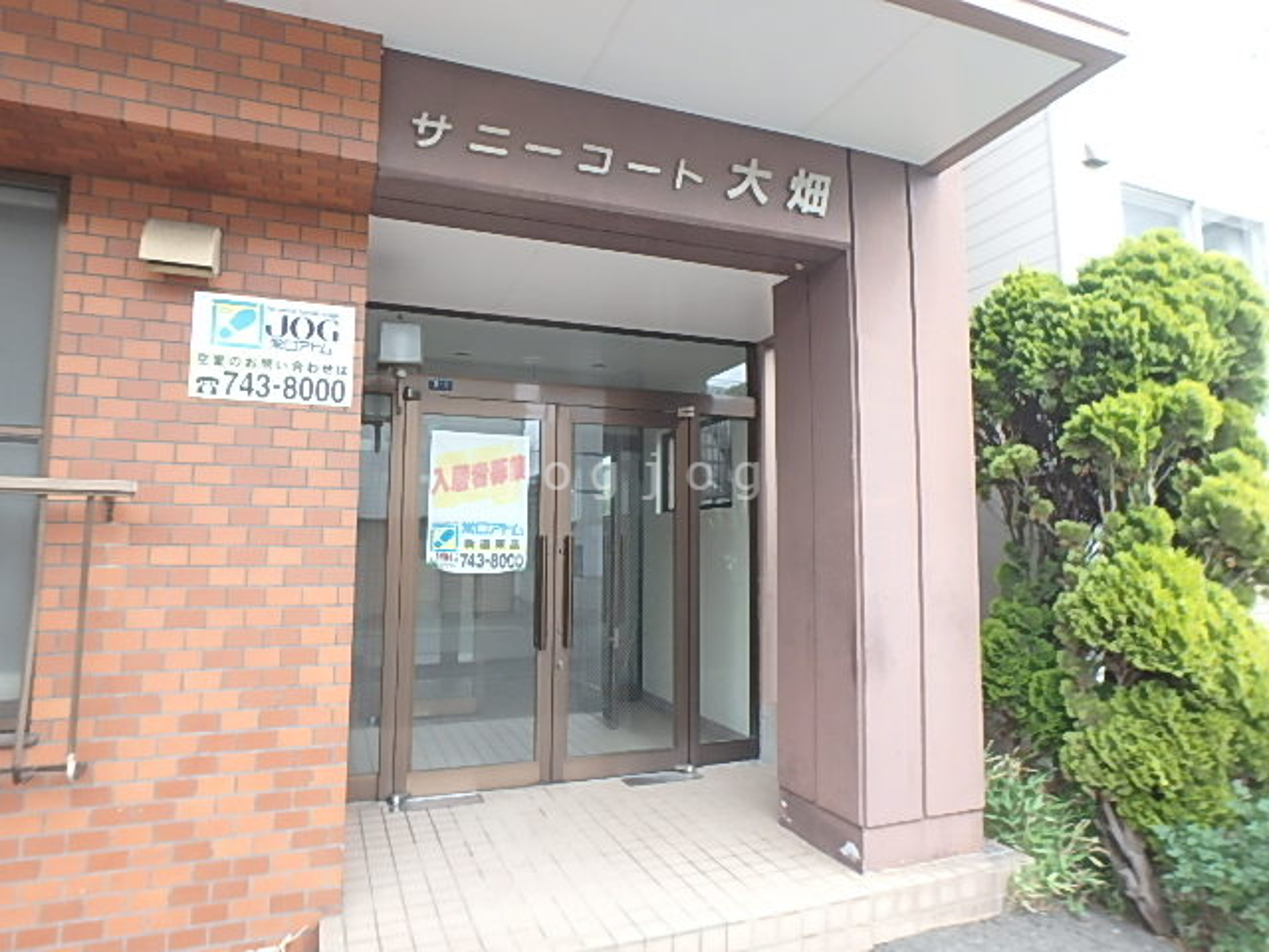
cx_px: 634
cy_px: 476
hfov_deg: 79.0
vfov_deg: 63.4
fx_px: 770
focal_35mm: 21
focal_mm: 3.7
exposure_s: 1/30
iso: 200
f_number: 3.5
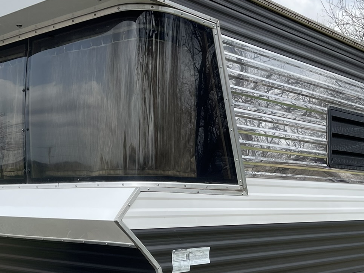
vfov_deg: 27.3
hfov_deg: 36.2
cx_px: 193
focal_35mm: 53
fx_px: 557
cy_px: 188
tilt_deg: +0.9
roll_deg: -0.4
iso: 32
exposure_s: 1/1852
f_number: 1.6
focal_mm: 5.1
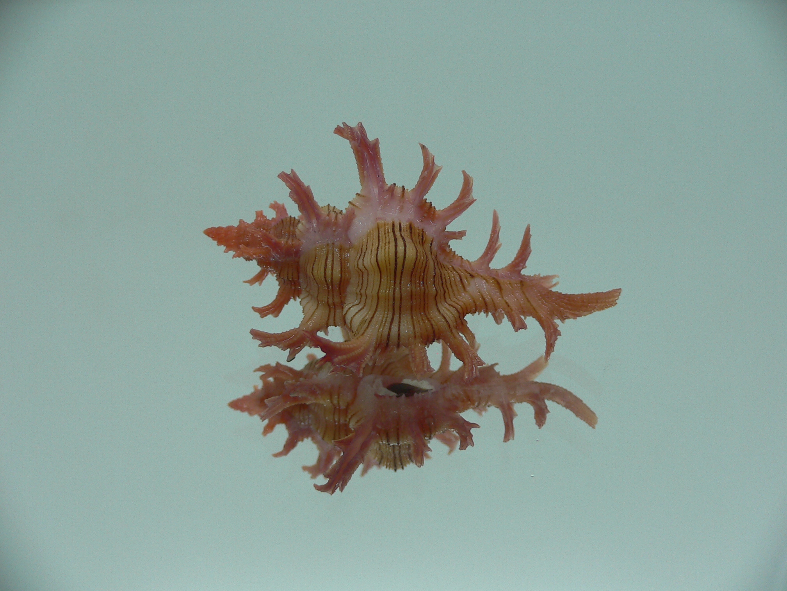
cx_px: 394
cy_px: 296
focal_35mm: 35
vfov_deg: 40.7
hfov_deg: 52.6
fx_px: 796
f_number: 2.8
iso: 80
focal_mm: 4.6
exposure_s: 1/60
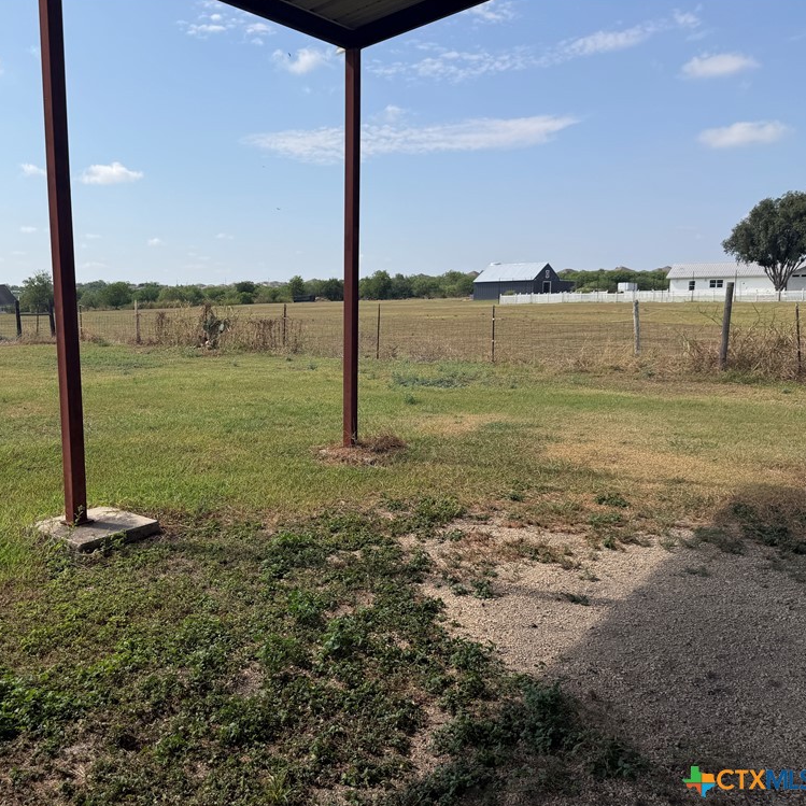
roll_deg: +2.0
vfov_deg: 55.6
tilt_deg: -9.7
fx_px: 764
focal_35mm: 29
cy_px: 406
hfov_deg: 54.8
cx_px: 288
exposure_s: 1/5714
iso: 80
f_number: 1.78
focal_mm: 6.76
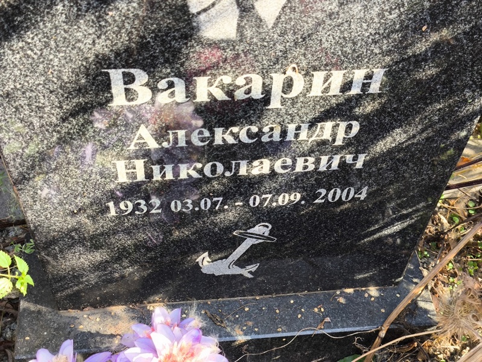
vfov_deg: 29.1
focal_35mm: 50
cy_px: 181
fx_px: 697
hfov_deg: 38.2
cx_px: 241
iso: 50
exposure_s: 1/120
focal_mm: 4.71
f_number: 1.7
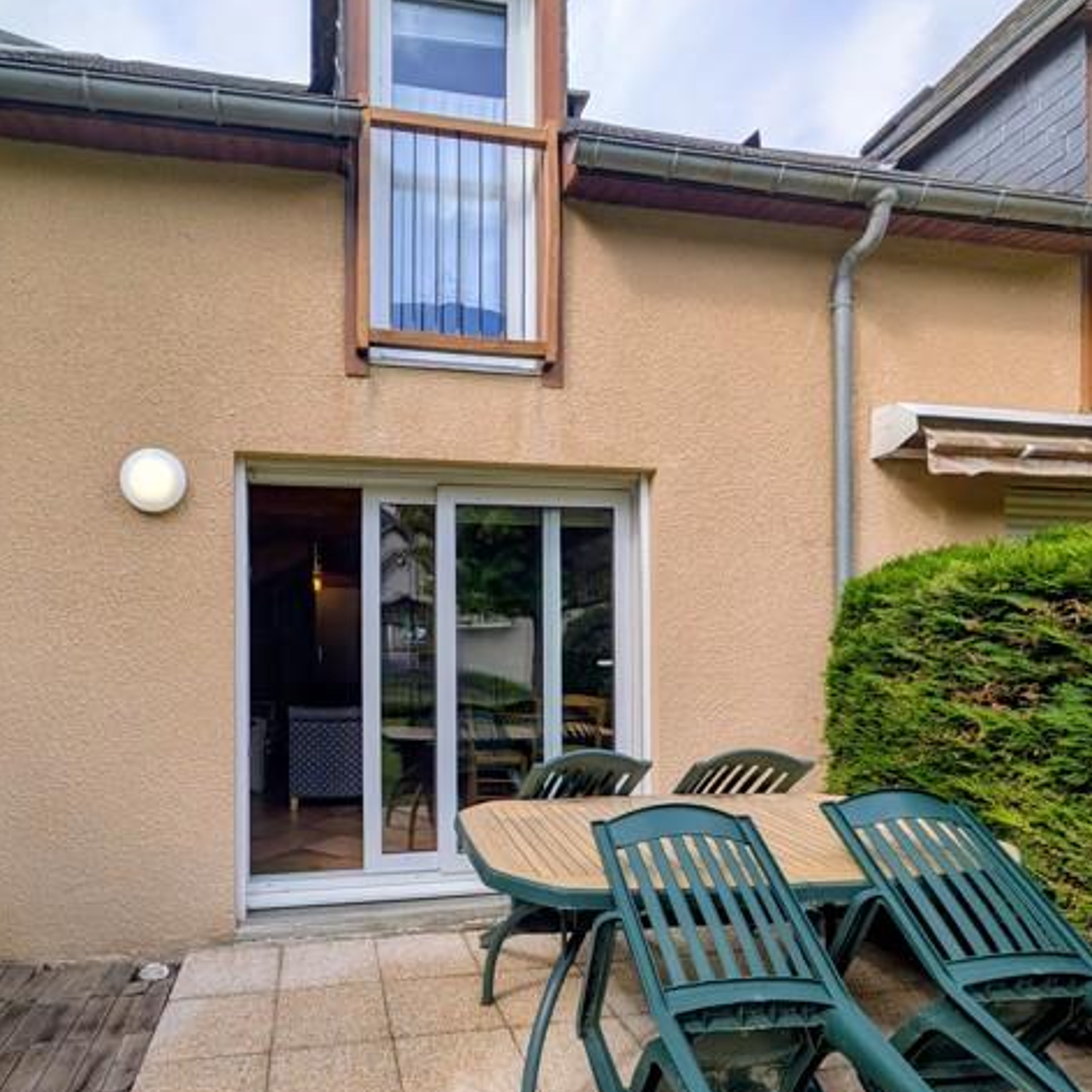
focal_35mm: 18
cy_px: 639
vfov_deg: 80.0
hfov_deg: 79.8
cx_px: 437
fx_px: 642
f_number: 1.7
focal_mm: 2.02
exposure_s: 1/2924
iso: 58
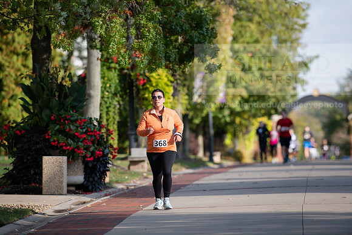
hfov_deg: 6.9
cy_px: 118
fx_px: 2934
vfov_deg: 4.6
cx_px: 176
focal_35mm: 300
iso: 200
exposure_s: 1/640
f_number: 4.5
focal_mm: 300
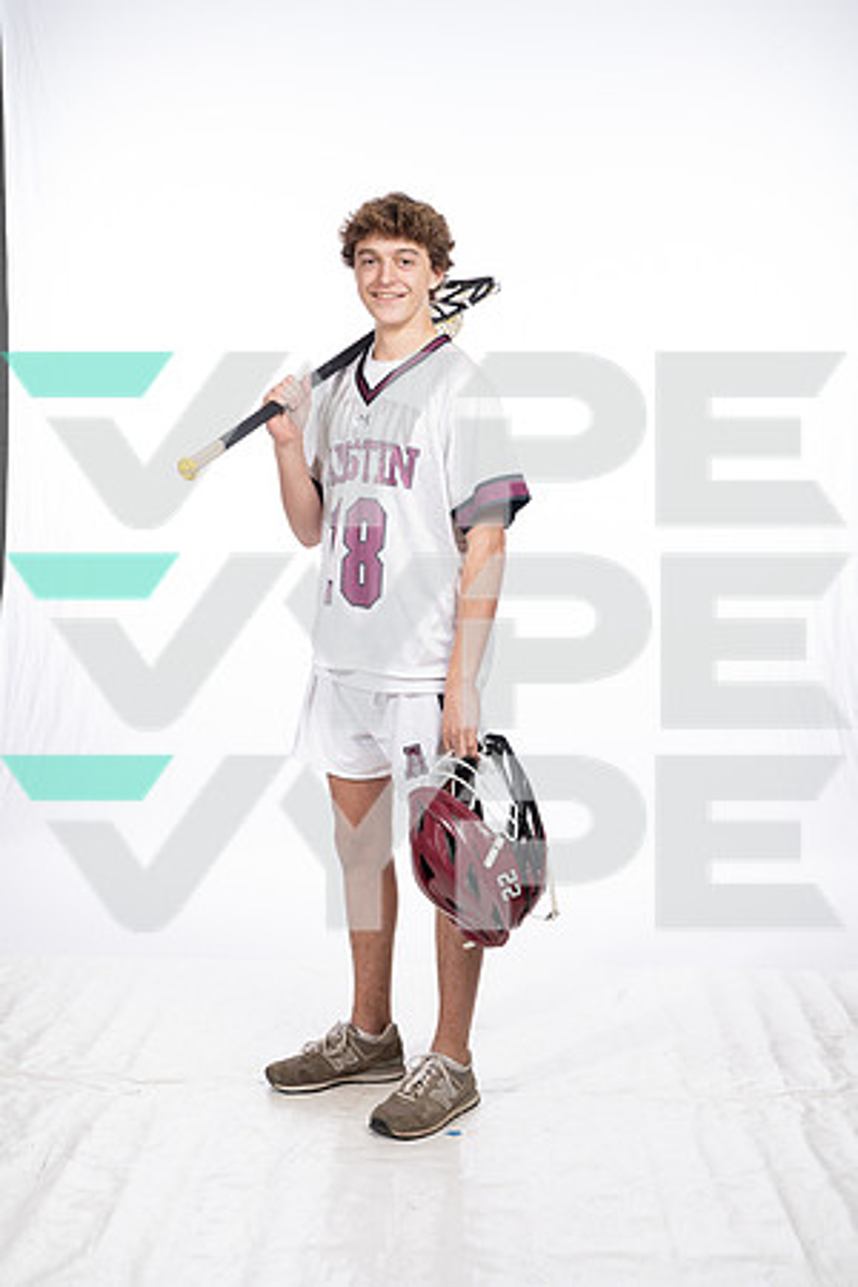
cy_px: 644
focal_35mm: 50
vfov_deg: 39.6
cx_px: 429
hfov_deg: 27.0
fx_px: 1787
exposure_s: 1/250
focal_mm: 50
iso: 640
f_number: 7.1
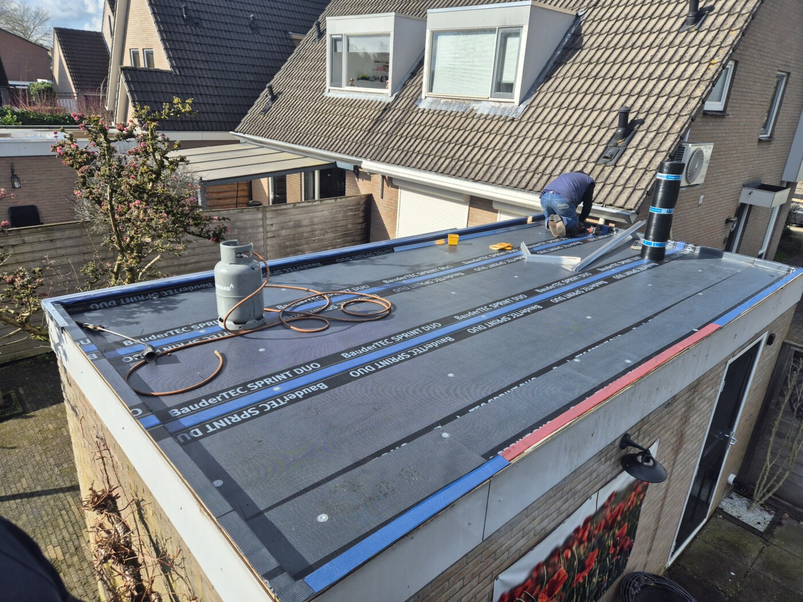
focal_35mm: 23
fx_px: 534
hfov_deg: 73.9
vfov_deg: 58.9
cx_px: 402
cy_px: 301
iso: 25
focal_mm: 5.4
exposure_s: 1/1572
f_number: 1.8
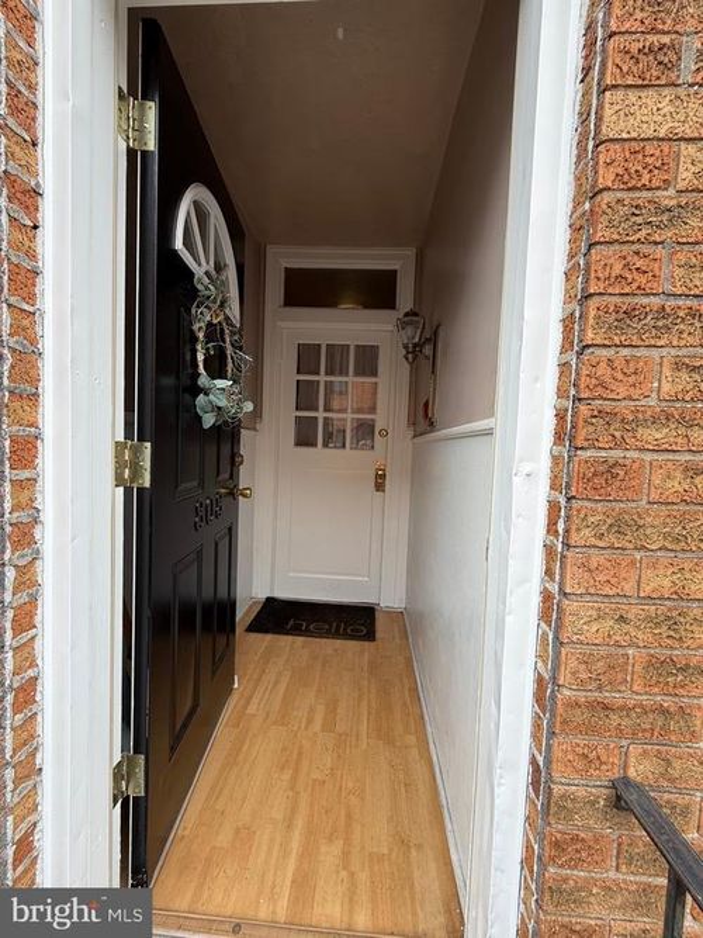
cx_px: 352
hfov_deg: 85.7
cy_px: 469
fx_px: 379
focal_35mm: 14
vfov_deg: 102.1
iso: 50
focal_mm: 2.22
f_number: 2.2
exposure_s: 1/238
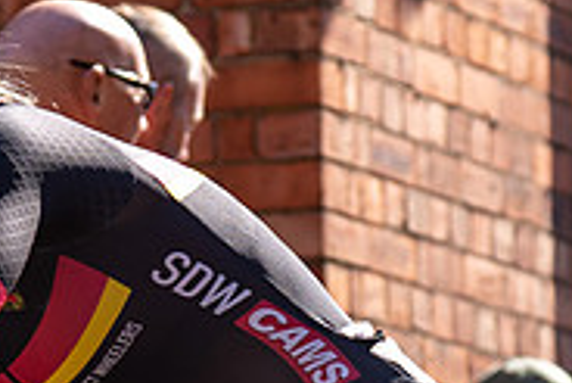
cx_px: -113
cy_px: 499
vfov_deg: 3.8
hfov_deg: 5.6
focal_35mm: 366
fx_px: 5820
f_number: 3.5
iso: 100
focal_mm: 70
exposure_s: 1/1000
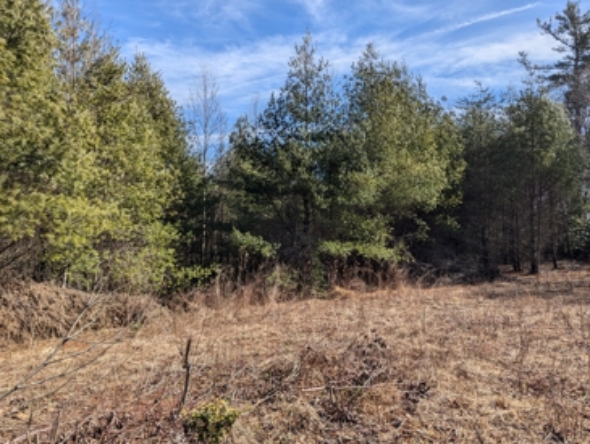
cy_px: 222
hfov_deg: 71.5
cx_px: 295
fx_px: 410
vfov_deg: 57.0
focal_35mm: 24
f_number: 1.85
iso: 34
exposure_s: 1/1508
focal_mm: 6.81
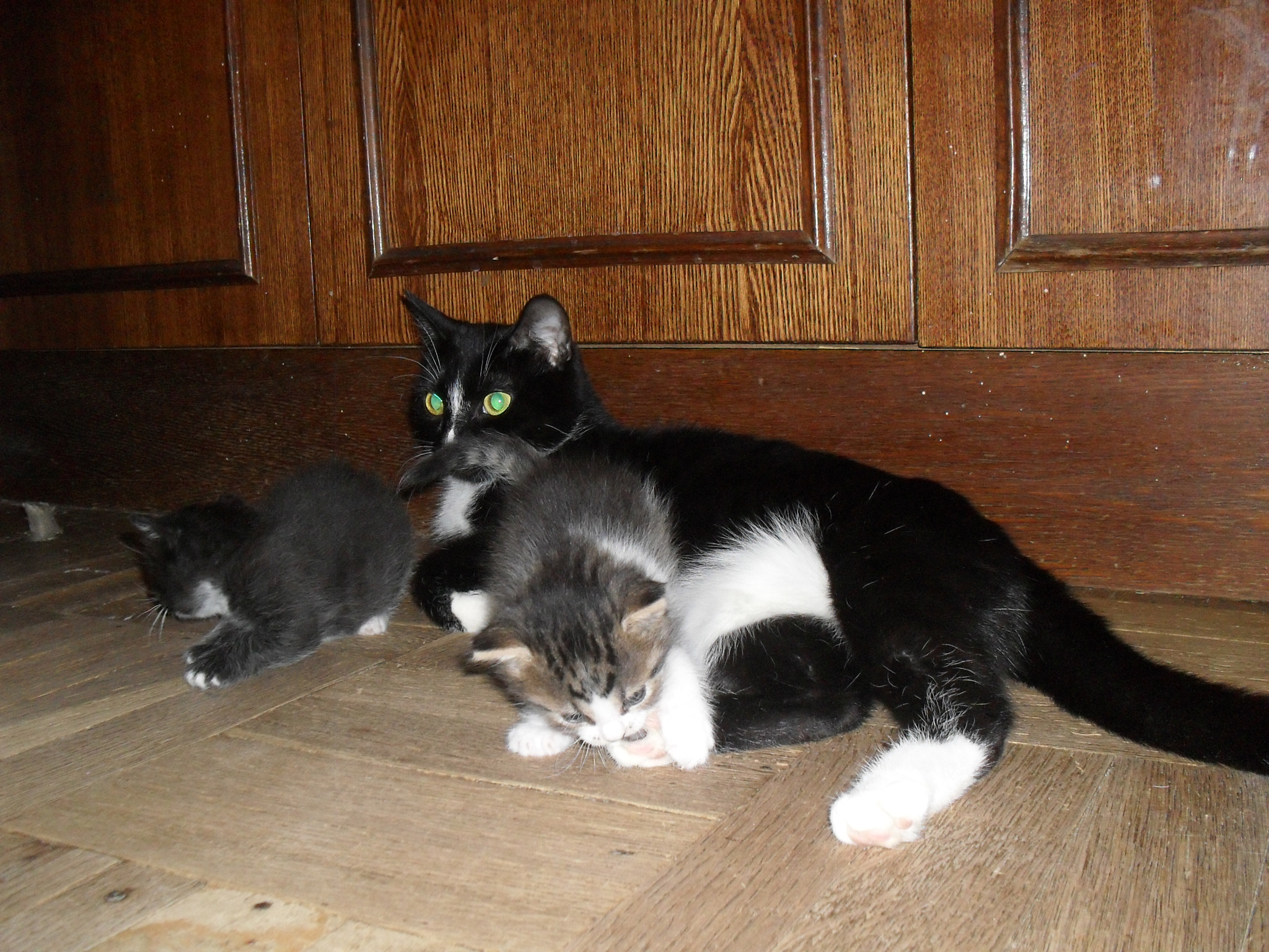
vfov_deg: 37.7
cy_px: 476
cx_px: 634
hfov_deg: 49.0
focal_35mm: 38
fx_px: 1393
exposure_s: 1/45
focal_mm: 6.3
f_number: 2.8
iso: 200
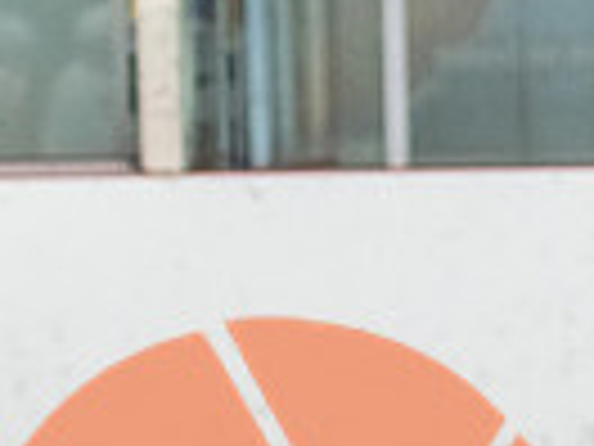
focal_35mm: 576
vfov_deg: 2.6
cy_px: 670
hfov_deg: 3.4
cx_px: 1193
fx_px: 9884
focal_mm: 86
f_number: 2.8
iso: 3200
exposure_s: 1/800
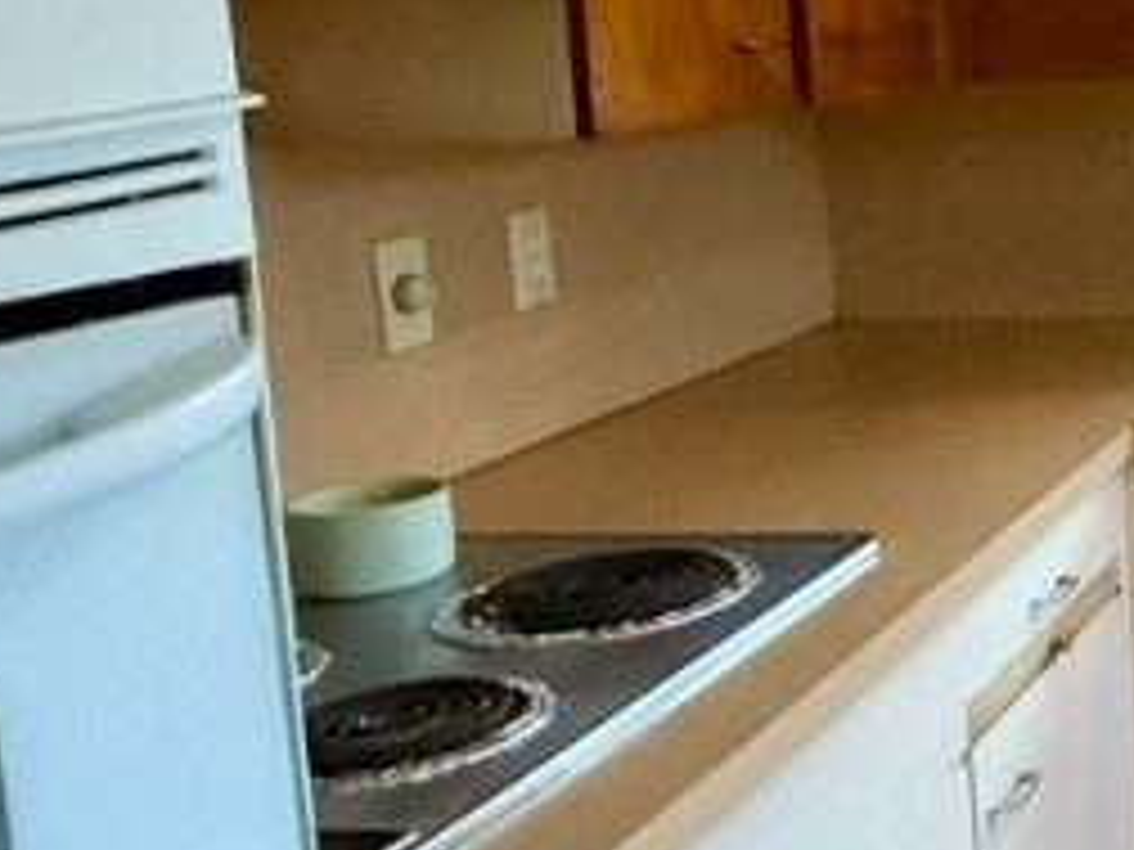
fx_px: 1867
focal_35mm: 57
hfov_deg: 25.9
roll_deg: +0.8
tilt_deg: -6.4
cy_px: 202
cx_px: 1656
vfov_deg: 25.3
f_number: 2.2
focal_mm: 2.22
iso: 640
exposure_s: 1/120
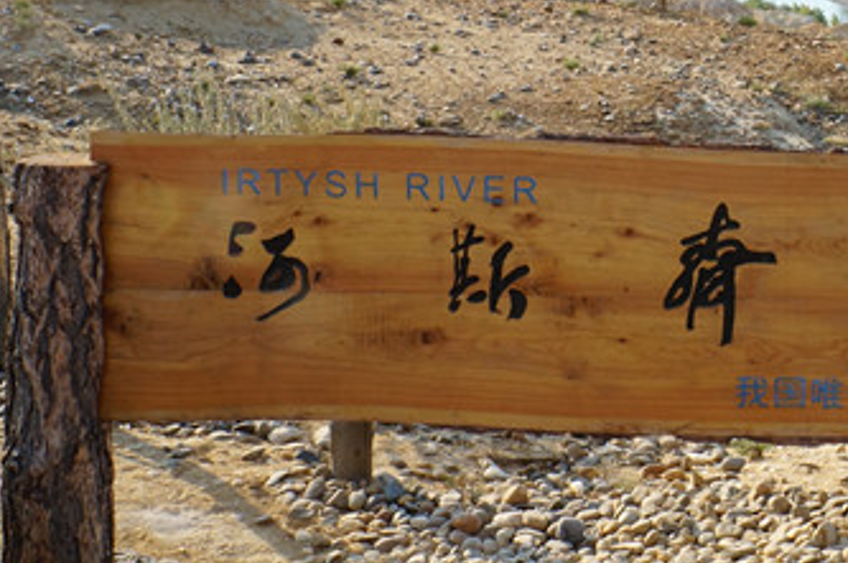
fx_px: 1694
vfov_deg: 18.2
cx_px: 996
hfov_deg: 25.5
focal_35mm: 72
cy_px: -45
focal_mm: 20
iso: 400
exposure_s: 1/60
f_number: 22
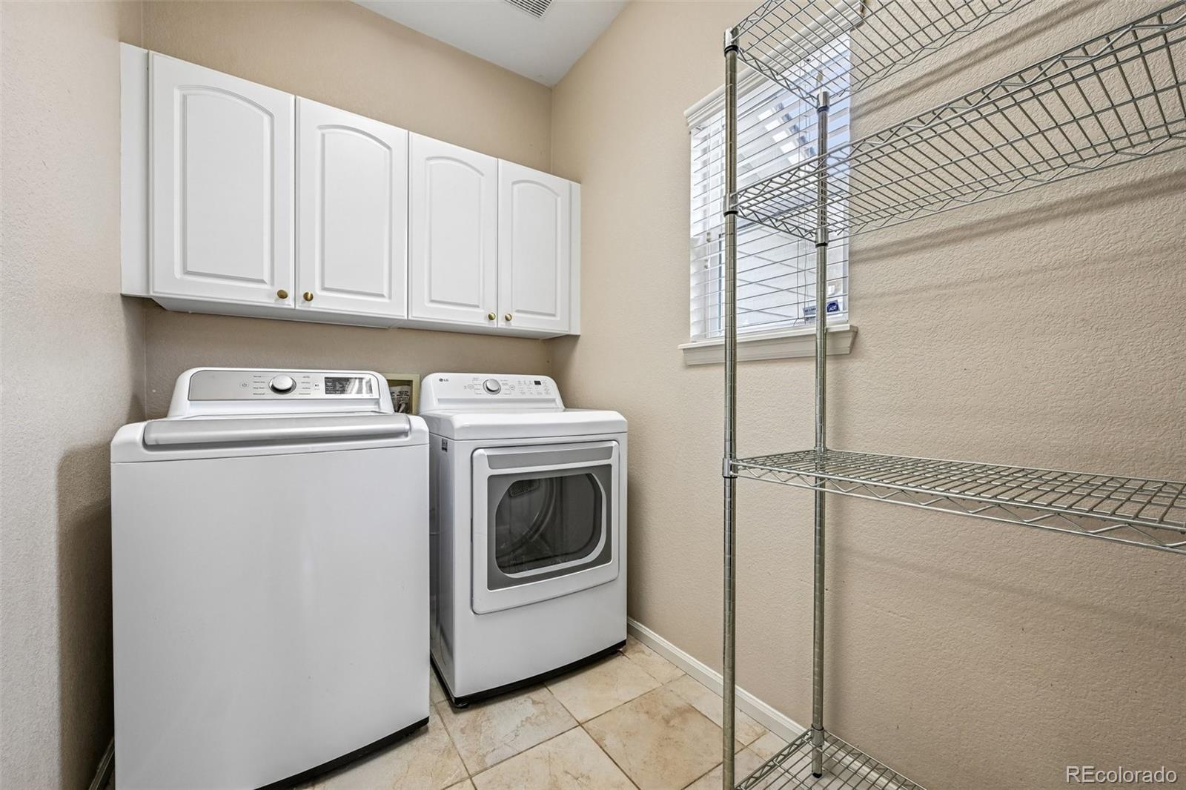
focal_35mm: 14
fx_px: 461
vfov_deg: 81.2
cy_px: 395
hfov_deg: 104.3
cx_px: 593
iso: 250
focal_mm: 14
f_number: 11
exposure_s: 1/15
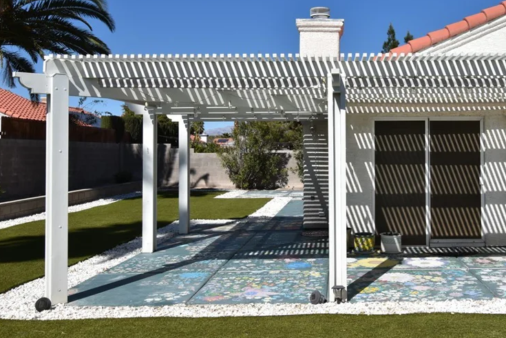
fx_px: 558
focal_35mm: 40
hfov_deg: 47.8
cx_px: 345
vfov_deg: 33.5
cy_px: 137
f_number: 11
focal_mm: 19
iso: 200
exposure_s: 1/500
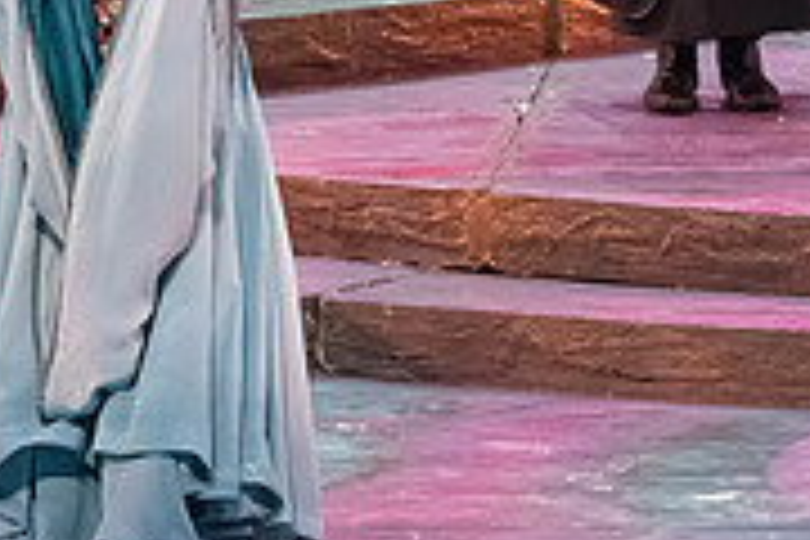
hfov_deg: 3.2
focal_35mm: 644
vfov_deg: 2.1
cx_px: -45
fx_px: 14489
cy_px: -79
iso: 20000
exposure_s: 1/1000
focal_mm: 200
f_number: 10
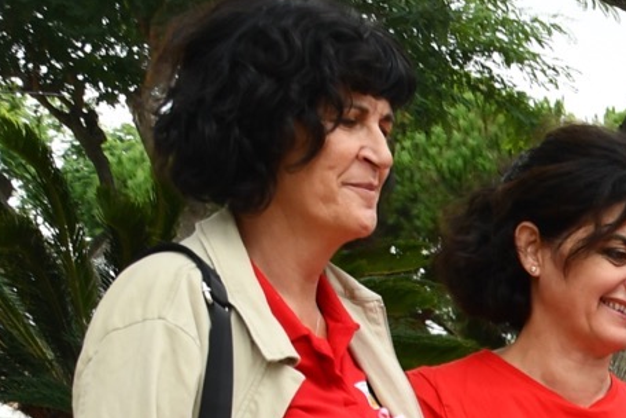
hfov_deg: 12.8
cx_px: 1315
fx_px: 2365
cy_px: 823
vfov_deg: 9.5
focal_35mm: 136
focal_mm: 21
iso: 200
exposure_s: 1/250
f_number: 6.3
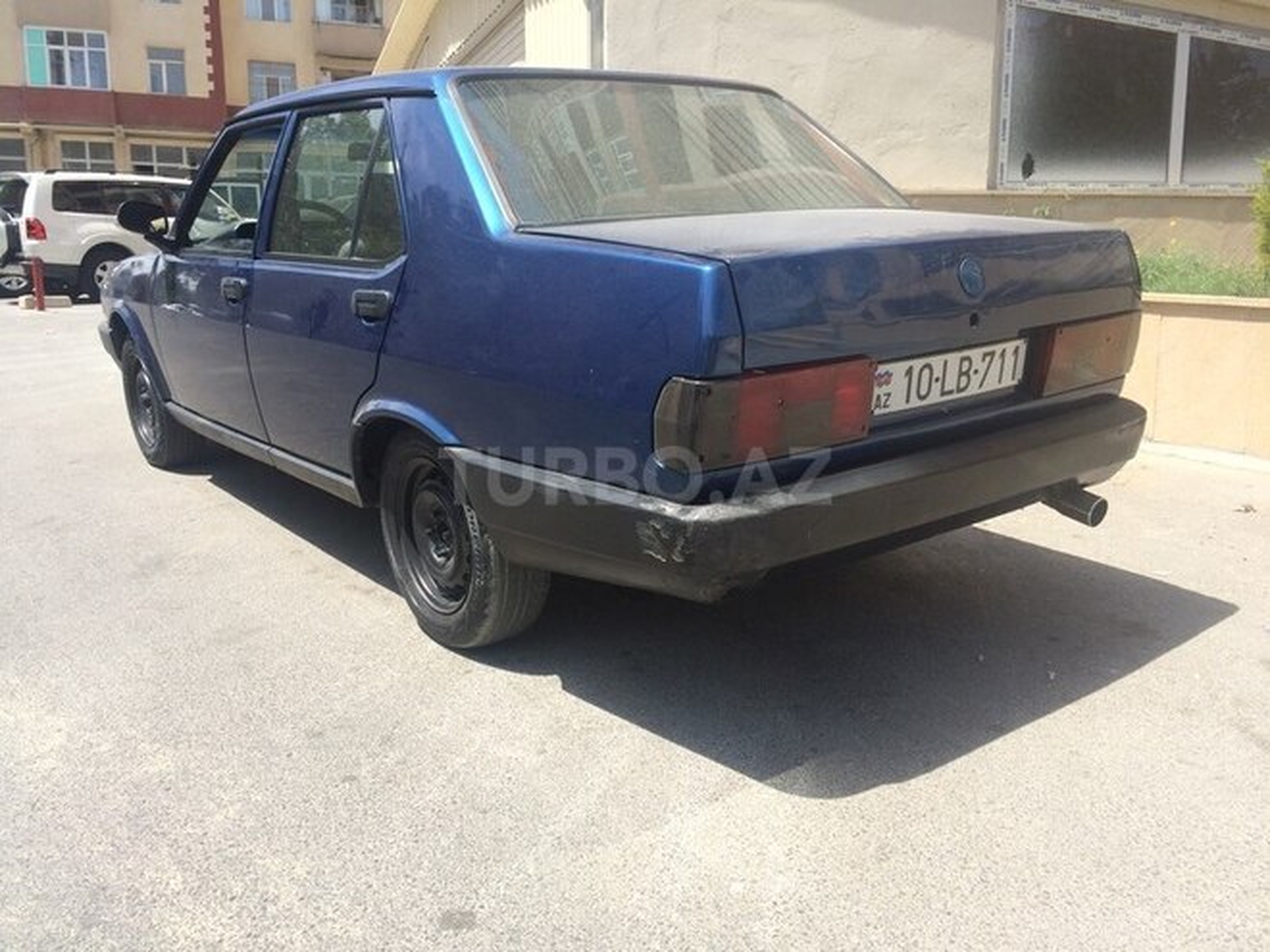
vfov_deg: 48.2
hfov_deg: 61.7
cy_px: 476
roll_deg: +0.0
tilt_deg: -8.6
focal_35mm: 29
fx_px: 1064
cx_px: 635
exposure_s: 1/1140
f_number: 2.2
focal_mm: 4.15
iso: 32
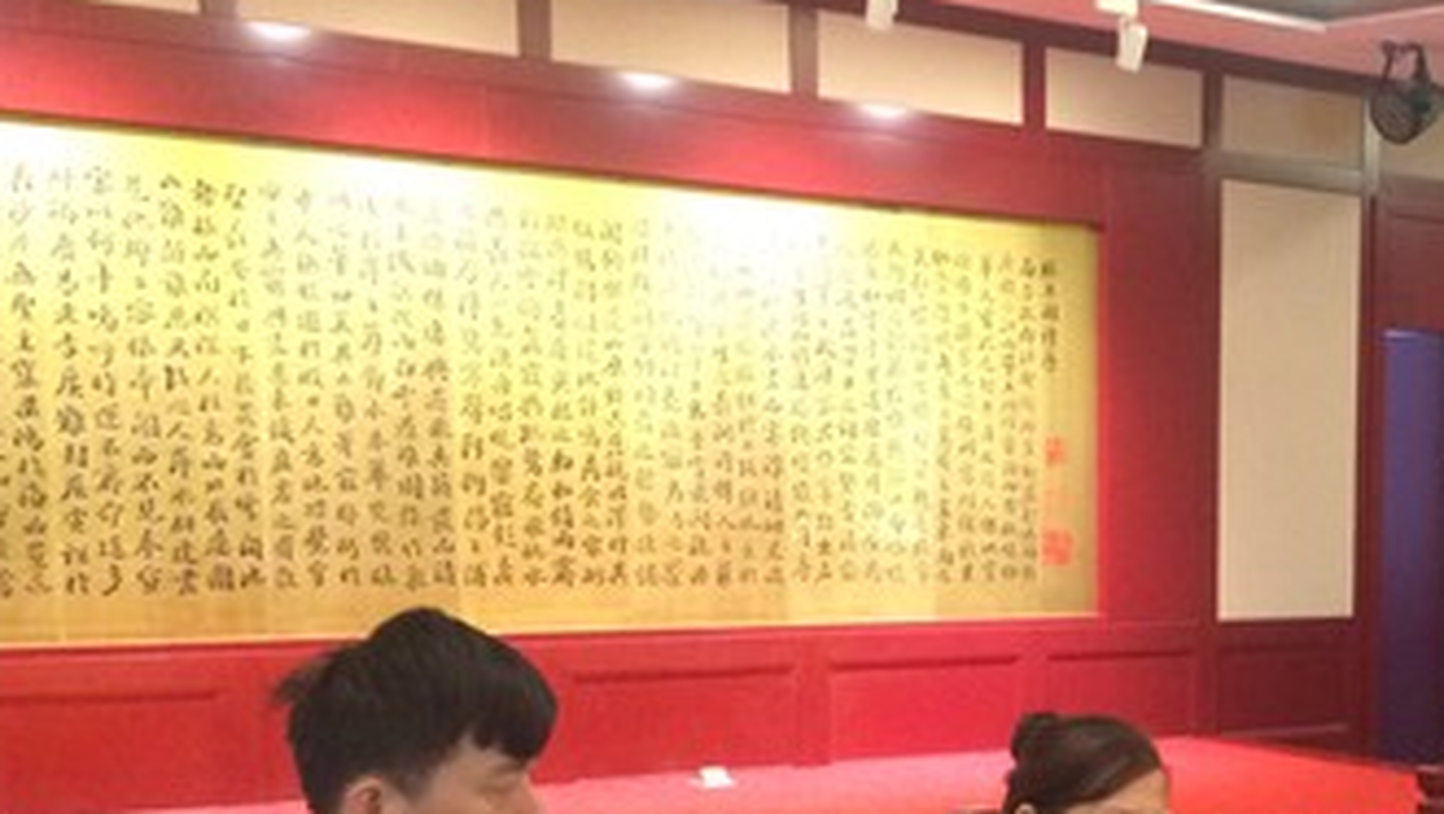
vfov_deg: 17.6
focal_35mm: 67
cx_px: 1492
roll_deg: -2.0
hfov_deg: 29.1
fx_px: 2567
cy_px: 803
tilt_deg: -7.6
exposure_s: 1/17
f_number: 2.2
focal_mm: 4.15
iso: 320
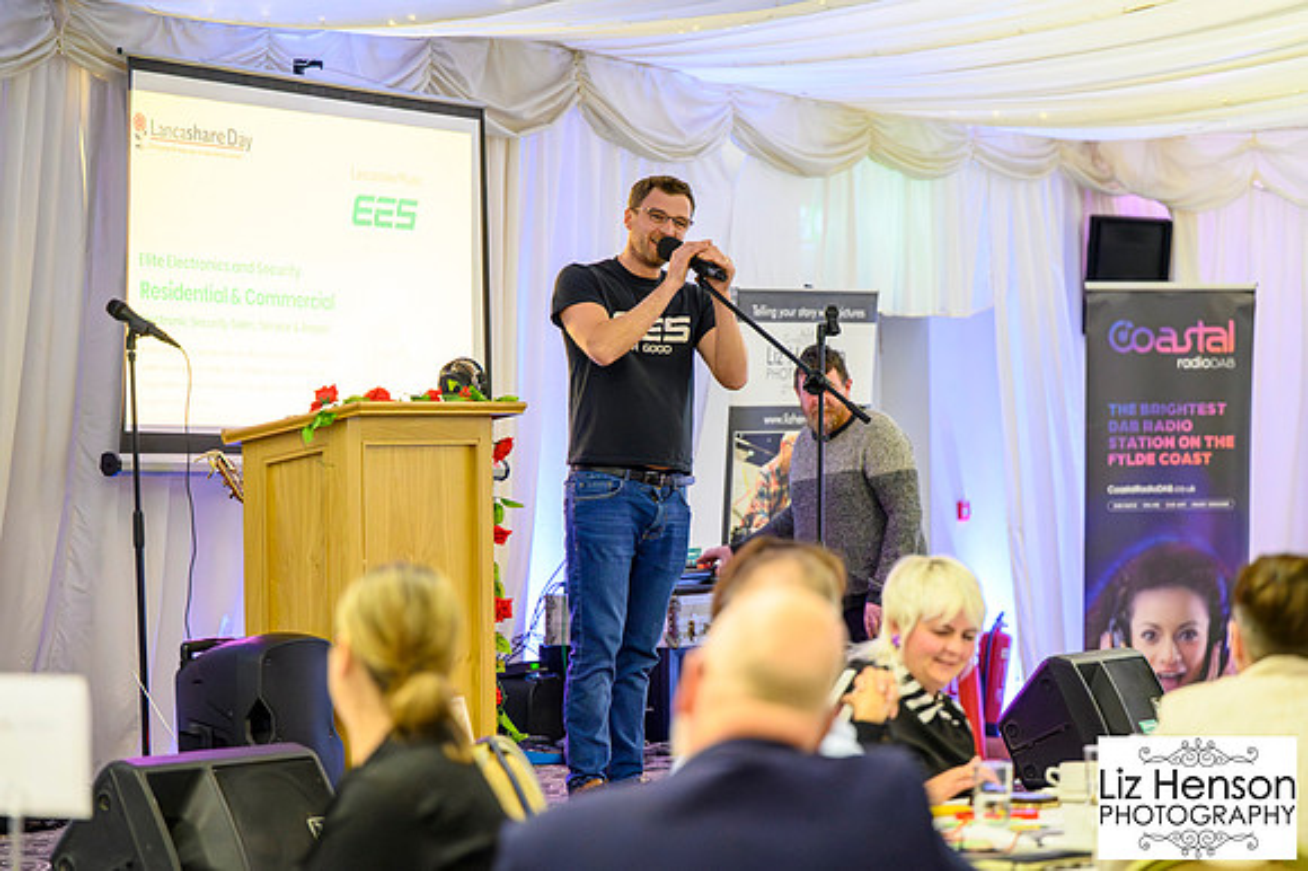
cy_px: 436
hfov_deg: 20.3
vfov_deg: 13.6
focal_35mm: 100
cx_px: 654
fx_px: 3647
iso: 12800
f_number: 2.8
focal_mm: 100
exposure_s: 1/200
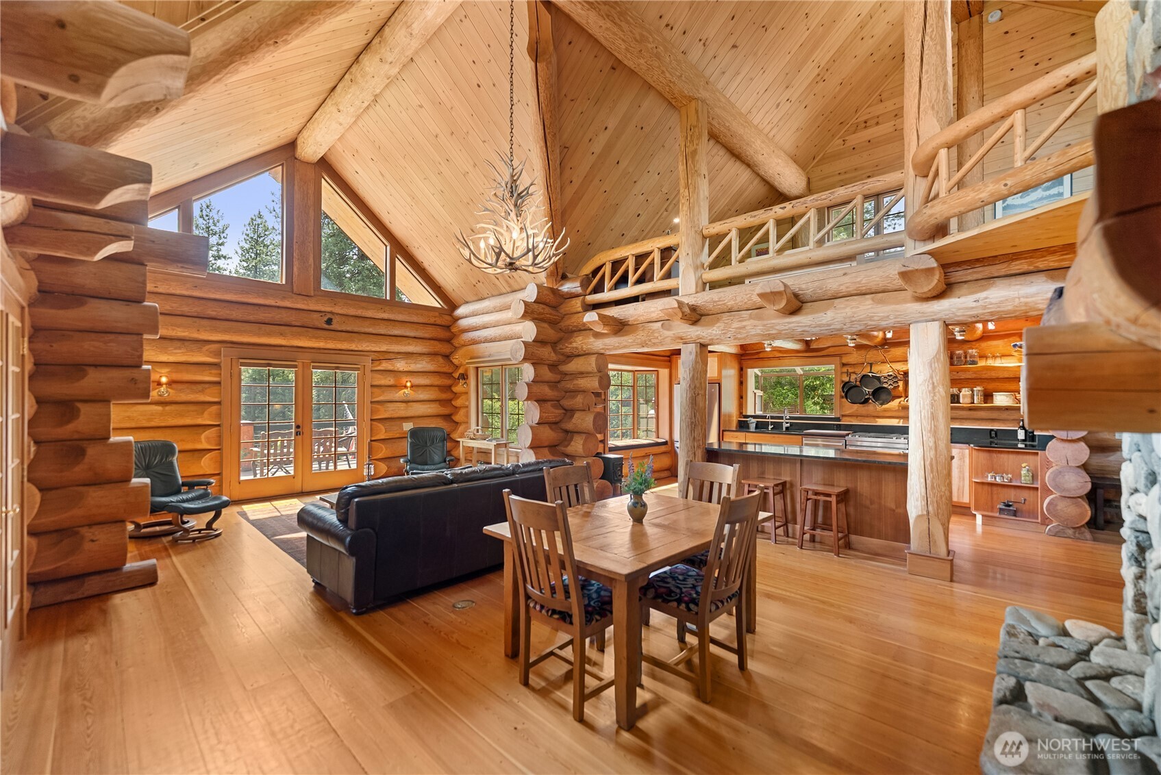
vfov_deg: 81.3
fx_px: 452
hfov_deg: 104.2
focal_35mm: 14
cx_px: 580
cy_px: 388
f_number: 2.8
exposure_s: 1/15
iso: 400
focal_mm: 14
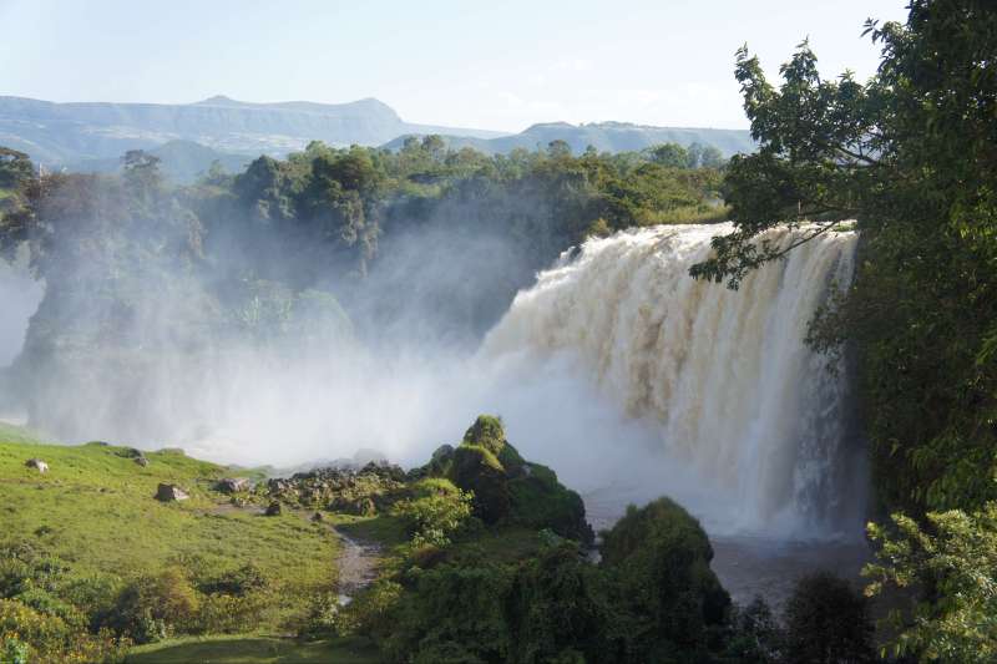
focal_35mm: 56
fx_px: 1537
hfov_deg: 35.9
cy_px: 332
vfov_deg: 24.4
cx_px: 498
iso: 200
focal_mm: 37
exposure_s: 1/250
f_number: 8
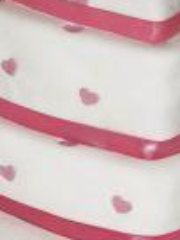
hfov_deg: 8.4
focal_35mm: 177
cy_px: -41
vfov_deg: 11.0
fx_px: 1227
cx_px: 109
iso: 200
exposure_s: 1/45
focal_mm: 10.5
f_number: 3.7
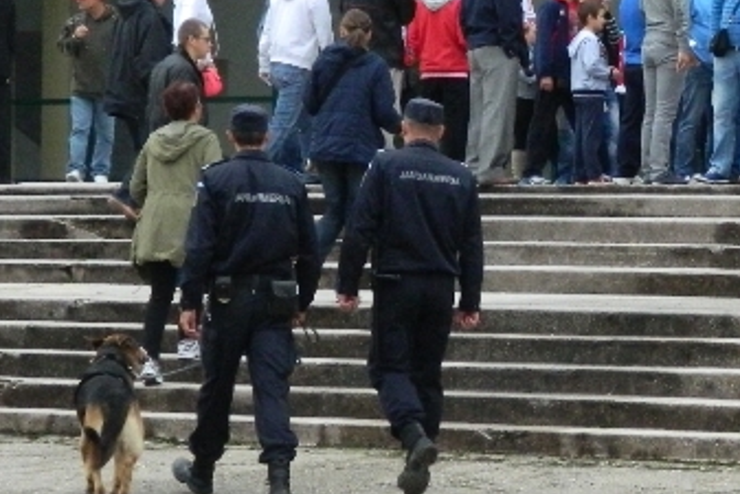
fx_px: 3701
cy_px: 283
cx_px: 874
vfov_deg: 7.6
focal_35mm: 180
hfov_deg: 11.2
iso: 400
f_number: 3.8
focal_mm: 10.2
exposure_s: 1/400
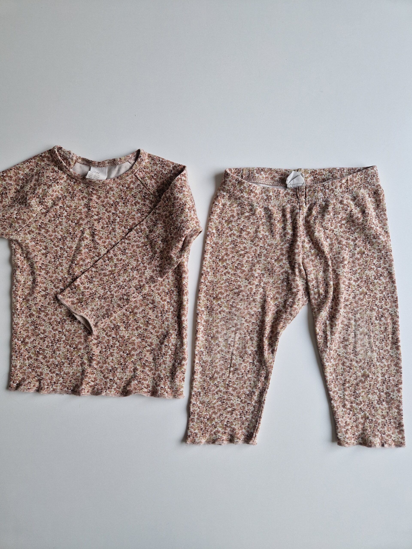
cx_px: 206
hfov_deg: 58.9
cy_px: 274
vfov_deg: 73.9
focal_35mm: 23
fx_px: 365
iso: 80
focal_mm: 5.4
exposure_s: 1/180
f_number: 1.8
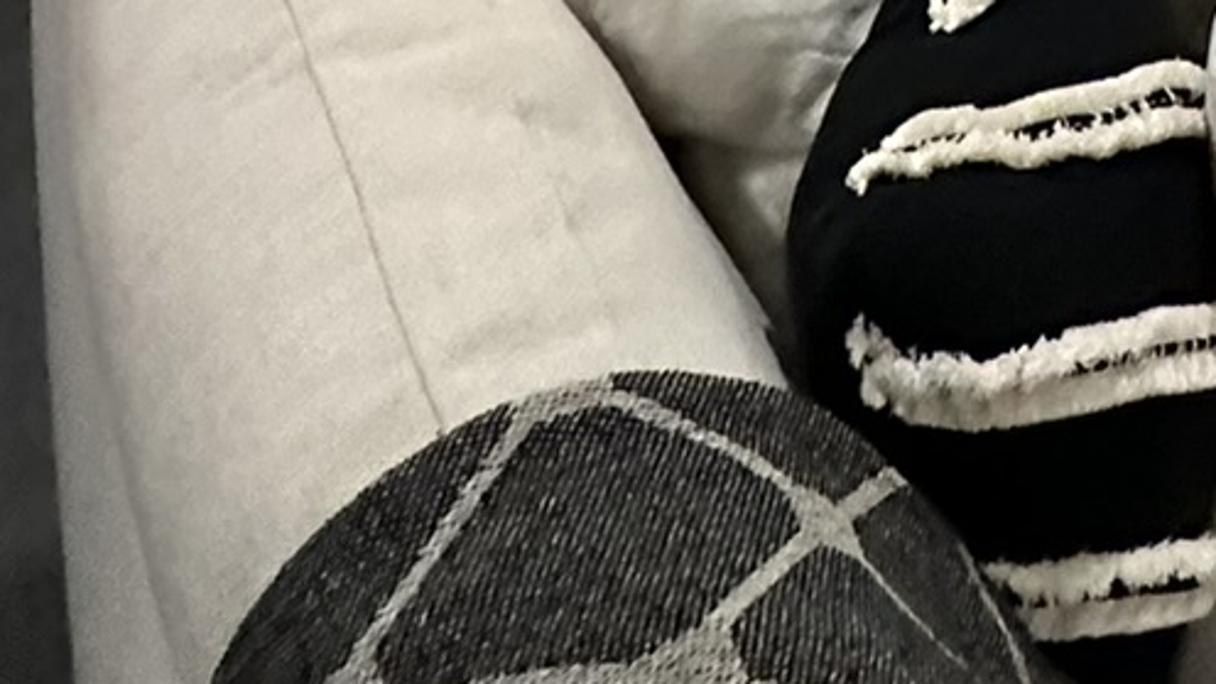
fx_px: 2031
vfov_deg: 10.0
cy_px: -1618
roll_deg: -1.6
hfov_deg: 30.5
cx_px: 1265
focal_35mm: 63
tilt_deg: +0.1
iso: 500
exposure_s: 1/60
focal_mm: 2.22
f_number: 2.2
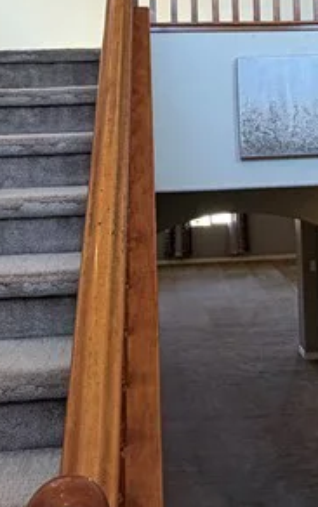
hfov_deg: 24.8
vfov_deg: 36.5
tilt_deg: +4.9
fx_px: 720
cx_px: 217
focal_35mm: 52
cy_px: 56
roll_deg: +2.1
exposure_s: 1/120
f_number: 2.2
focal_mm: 2.22
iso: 250
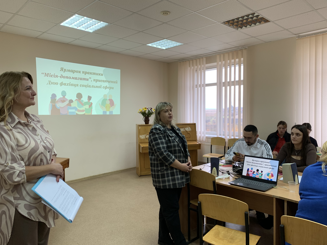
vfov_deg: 53.1
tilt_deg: -0.4
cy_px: 122
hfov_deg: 67.3
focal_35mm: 26
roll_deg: -0.3
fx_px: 246
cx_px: 164
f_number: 1.8
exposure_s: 1/50
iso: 64
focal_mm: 4.25
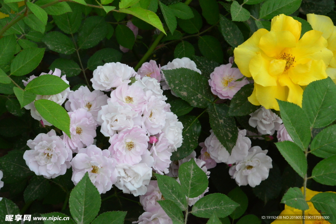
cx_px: 168
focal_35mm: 128
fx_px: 1189
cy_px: 112
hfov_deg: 16.1
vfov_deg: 10.7
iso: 2000
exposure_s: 1/250
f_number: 16
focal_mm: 85
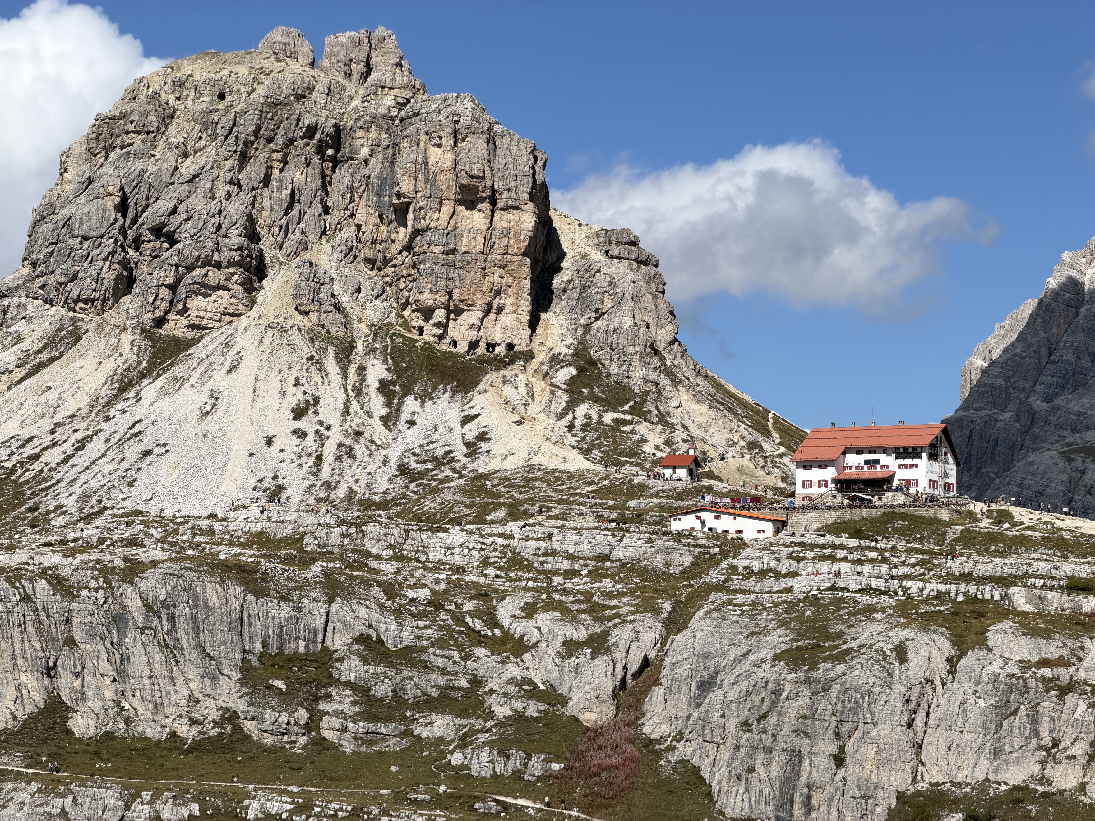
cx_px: 548
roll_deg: -1.4
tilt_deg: +4.5
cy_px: 410
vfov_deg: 14.8
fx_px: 3163
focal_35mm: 100
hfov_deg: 19.6
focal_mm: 16.89
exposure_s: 1/1105
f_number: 2.8
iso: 20
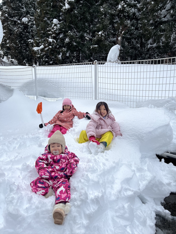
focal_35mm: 26
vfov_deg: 67.3
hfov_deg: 53.1
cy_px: 117
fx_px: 176
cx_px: 88
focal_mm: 5.7
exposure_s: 1/4115
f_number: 1.5
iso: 50
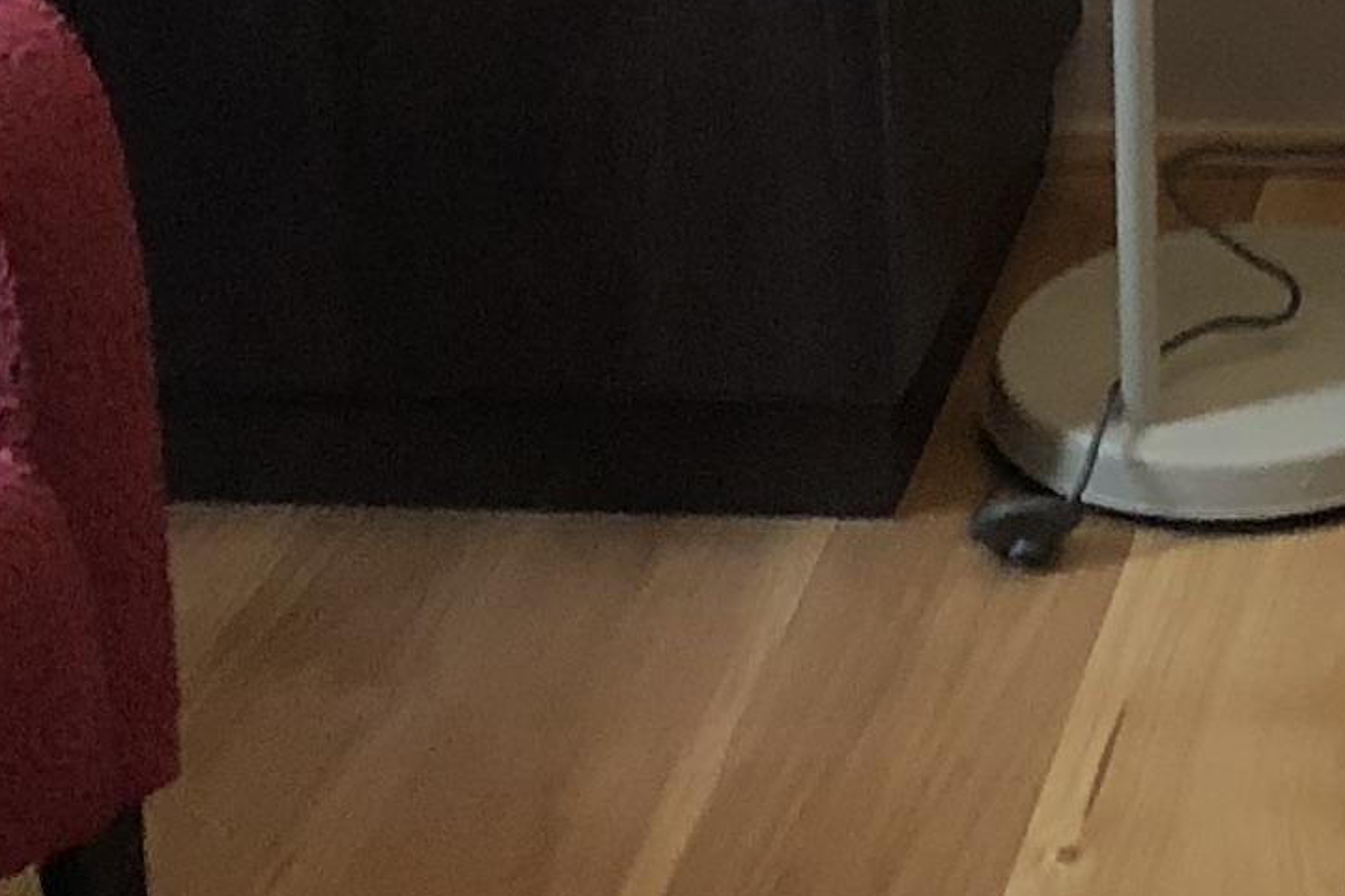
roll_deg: -1.4
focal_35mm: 163
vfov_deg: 7.8
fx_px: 6089
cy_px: -1288
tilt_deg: -12.6
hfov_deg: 12.0
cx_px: 2042
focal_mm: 3.99
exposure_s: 1/17
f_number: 1.8
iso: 64
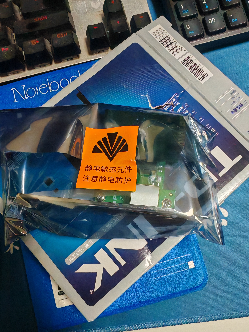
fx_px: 249
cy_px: 166
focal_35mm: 26
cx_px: 124
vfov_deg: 67.3
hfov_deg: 53.1
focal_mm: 1.96
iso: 640
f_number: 2.2
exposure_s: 1/50
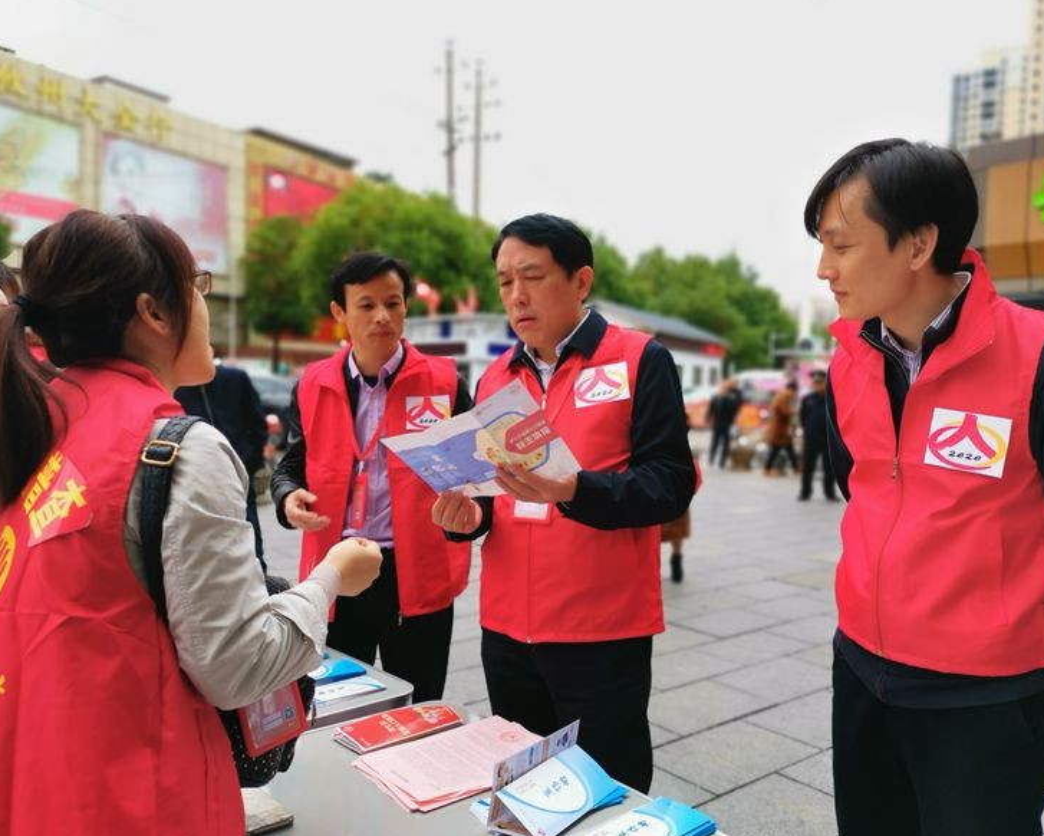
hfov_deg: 60.3
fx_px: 896
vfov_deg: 50.0
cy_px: 422
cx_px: 572
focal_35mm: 29
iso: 50
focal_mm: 5.58
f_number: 1.8
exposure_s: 1/107
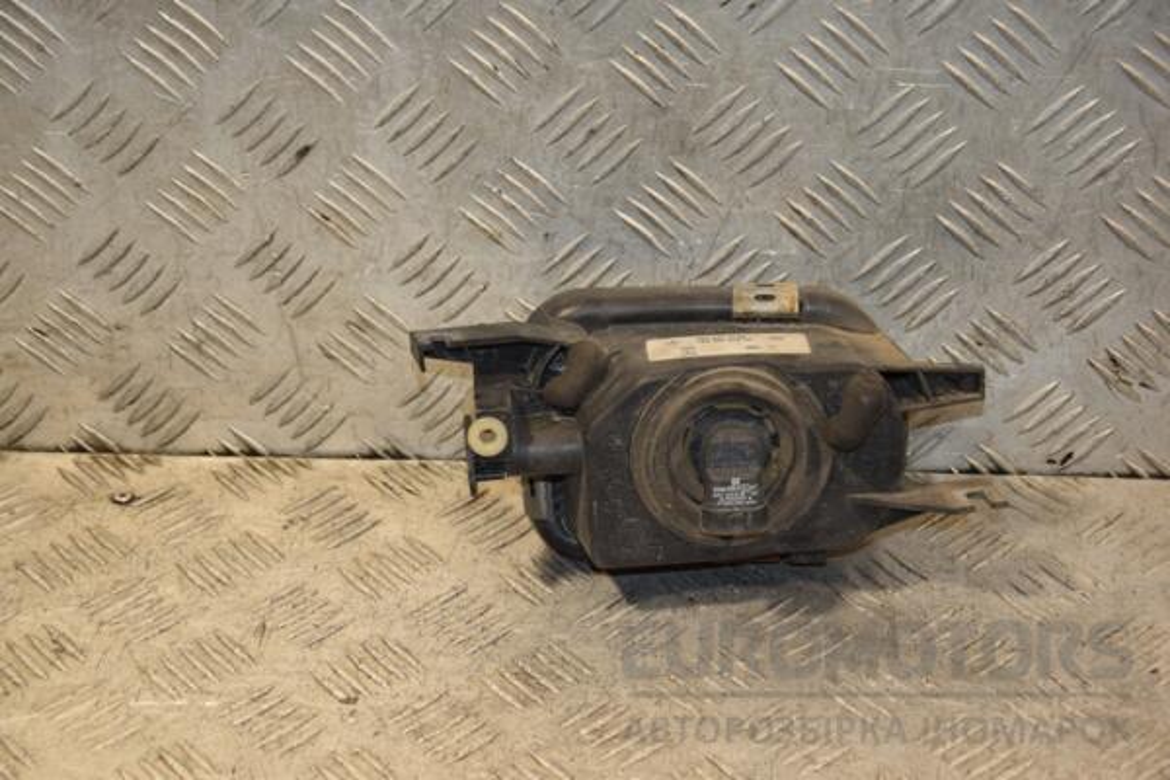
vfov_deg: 15.7
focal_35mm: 87
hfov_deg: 23.4
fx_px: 2827
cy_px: 390
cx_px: 585
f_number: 5
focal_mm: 58
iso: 800
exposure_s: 1/160
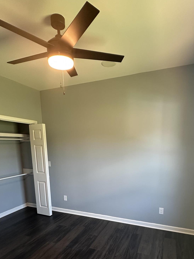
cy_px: 176
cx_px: 105
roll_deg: +0.1
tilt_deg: -10.0
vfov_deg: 73.7
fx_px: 164
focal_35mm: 22
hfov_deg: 61.0
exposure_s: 1/60
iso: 160
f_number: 2.2
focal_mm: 2.22
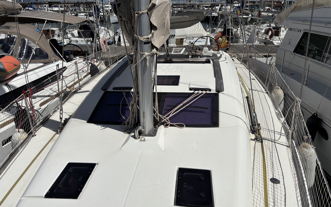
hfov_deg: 66.5
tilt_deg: -18.7
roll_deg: +0.4
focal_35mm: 28
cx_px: 163
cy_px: 99
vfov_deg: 44.5
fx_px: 253
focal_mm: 5.96
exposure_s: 1/13889
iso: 50
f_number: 1.6
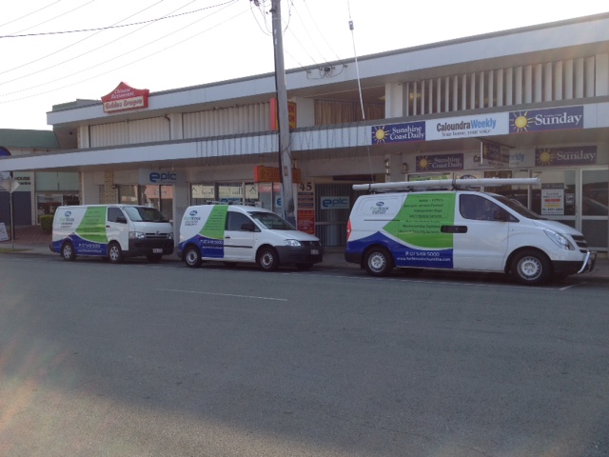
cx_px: 304
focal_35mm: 35
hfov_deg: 52.6
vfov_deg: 40.7
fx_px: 616
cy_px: 228
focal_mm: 4.28
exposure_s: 1/767
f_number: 2.4
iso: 64
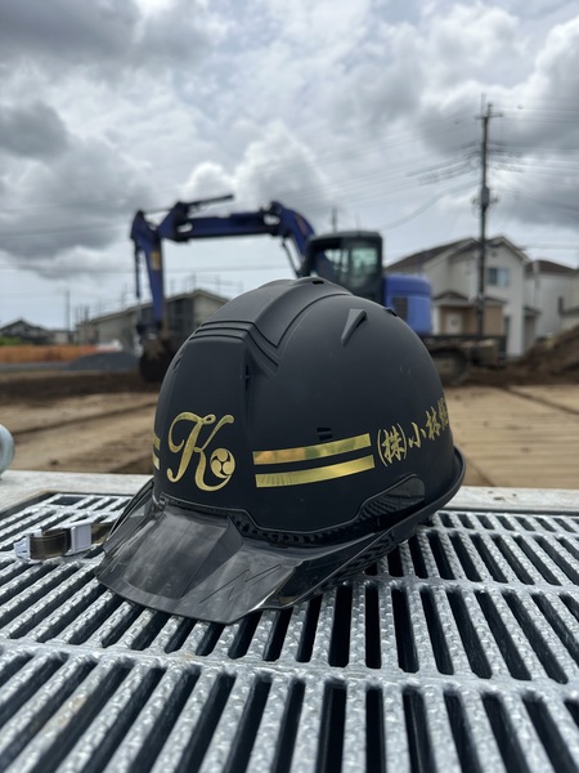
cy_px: 386
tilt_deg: -3.3
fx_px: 535
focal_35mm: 24
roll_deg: -0.7
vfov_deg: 71.6
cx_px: 290
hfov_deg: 56.8
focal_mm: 6.86
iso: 80
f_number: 1.78
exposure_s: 1/8197
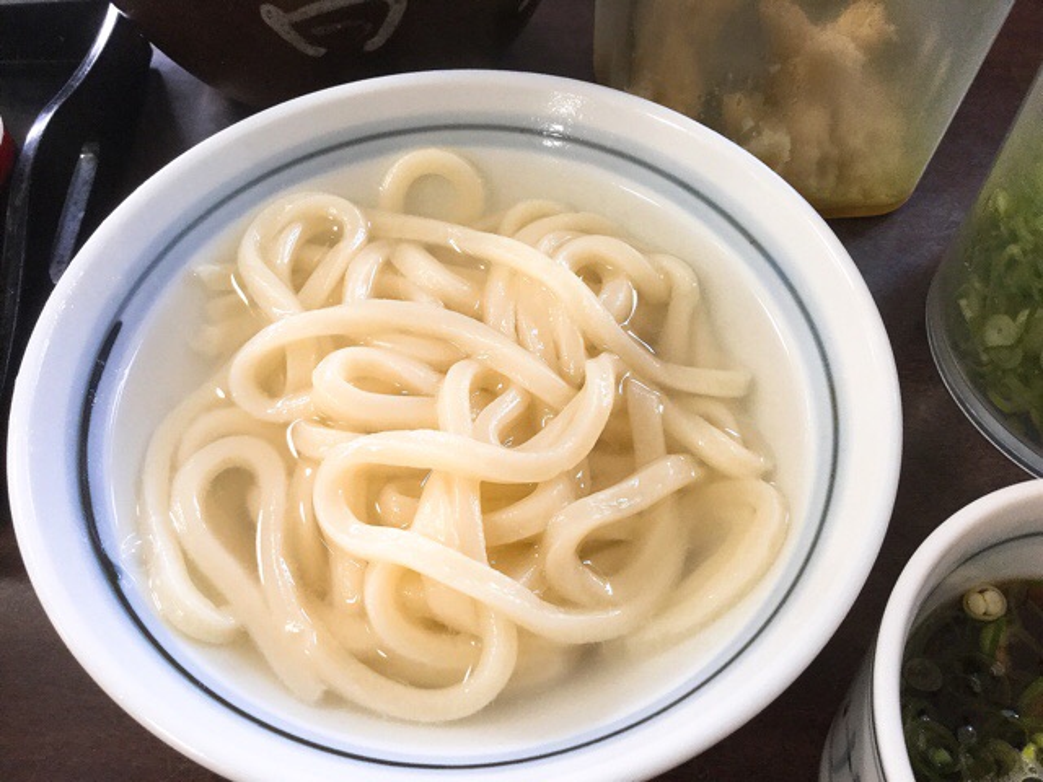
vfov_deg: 45.4
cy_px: 391
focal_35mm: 31
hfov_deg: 58.4
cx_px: 522
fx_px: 934
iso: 64
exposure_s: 1/30
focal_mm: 3.3
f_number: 2.4
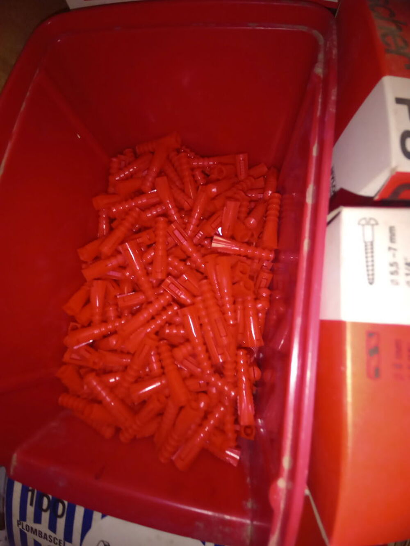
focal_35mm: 22
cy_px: 273
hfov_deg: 61.1
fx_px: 347
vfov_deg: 76.4
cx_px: 205
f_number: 2.2
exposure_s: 1/33.3
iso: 285
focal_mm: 2.24
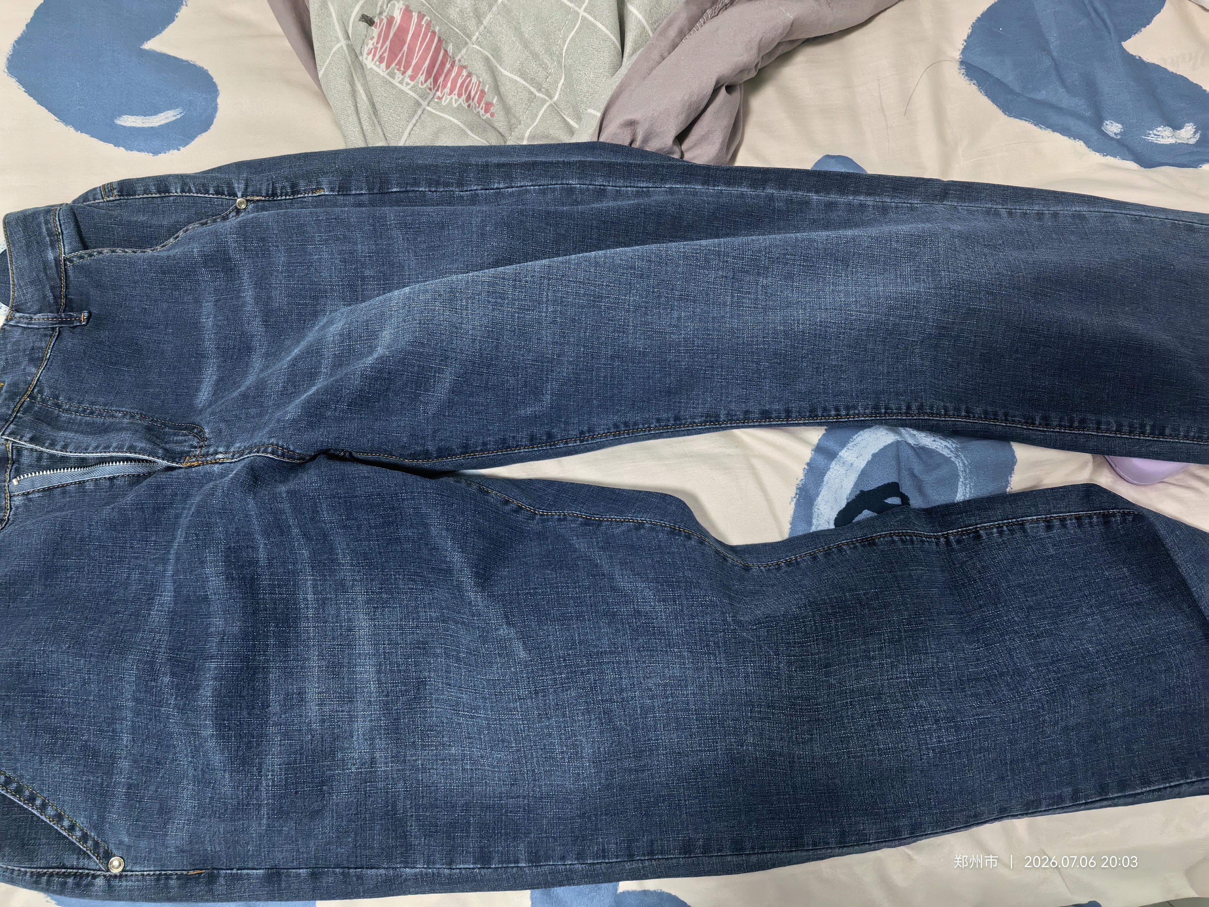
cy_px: 454
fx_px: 943
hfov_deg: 65.3
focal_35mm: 27
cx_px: 604
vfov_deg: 51.4
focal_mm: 5.52
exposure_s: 1/100
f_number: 1.9
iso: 640
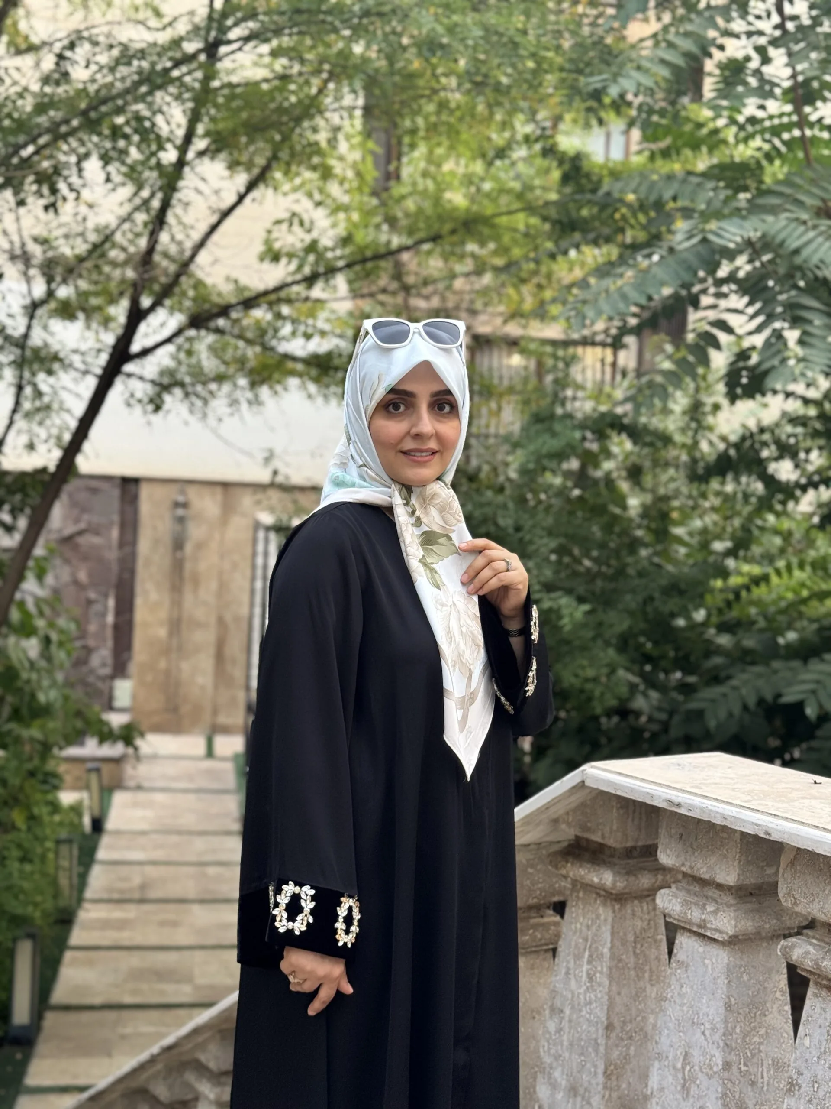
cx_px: 416
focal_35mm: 48
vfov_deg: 39.7
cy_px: 554
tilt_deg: -3.4
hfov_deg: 30.3
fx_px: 1536
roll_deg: -2.7
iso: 100
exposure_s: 1/67
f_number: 1.78
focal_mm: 6.76
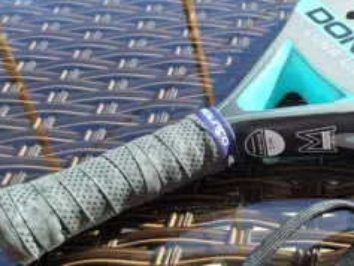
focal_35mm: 62
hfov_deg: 28.8
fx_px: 634
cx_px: 370
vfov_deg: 23.7
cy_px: 123
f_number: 1.8
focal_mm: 5.54
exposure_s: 1/411
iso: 50
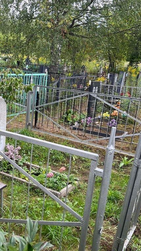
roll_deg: +1.1
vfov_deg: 52.8
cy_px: 125
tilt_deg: -19.2
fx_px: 253
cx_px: 32
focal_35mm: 38
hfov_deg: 30.5
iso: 40
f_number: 1.5
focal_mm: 5.7
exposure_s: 1/196
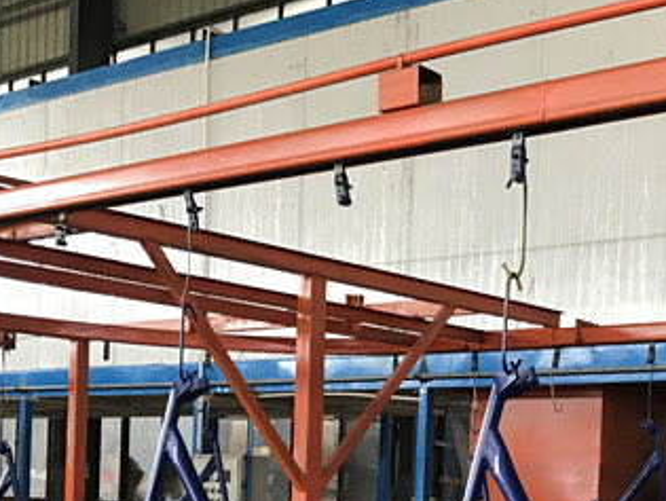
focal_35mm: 71
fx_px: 1368
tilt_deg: -1.3
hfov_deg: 27.1
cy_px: 556
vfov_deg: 19.8
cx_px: 484
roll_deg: -2.1
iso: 40
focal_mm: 3.99
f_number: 1.8
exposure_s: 1/33
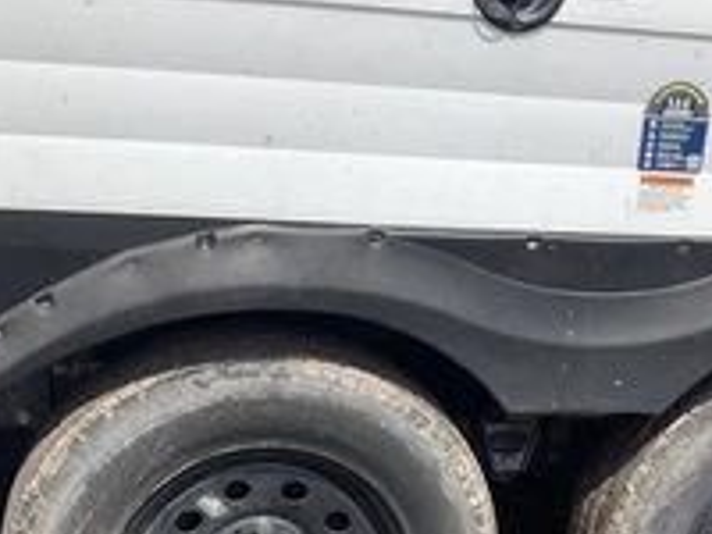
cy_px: 527
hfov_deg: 33.0
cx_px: 466
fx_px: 1193
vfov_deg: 24.2
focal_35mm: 58
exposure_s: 1/1577
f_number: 1.8
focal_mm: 3
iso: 25
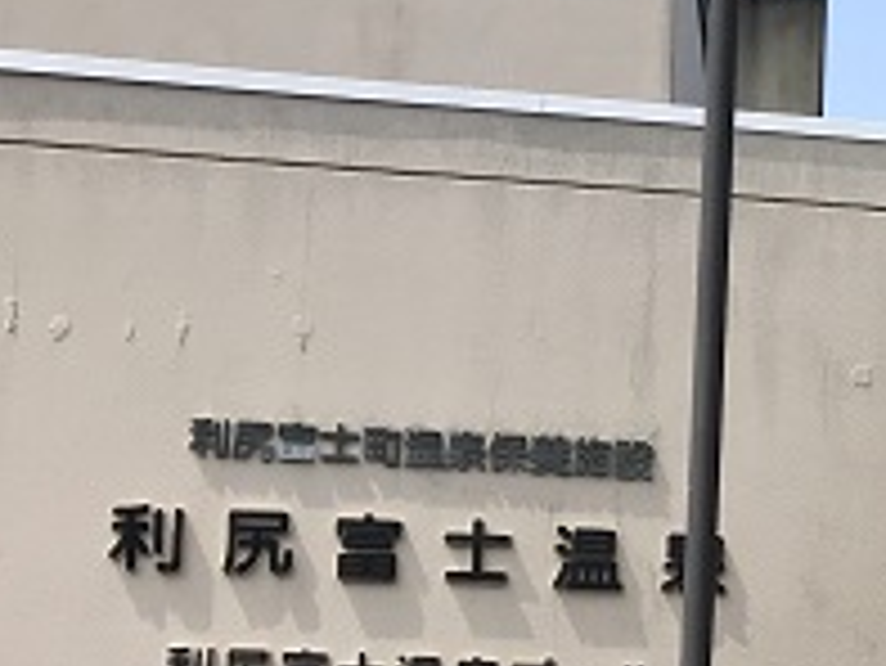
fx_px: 2433
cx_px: 1340
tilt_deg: +2.2
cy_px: 742
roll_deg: -0.9
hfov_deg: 18.3
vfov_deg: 15.2
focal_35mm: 95
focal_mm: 3.99
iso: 20
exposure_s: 1/2336
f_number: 1.8
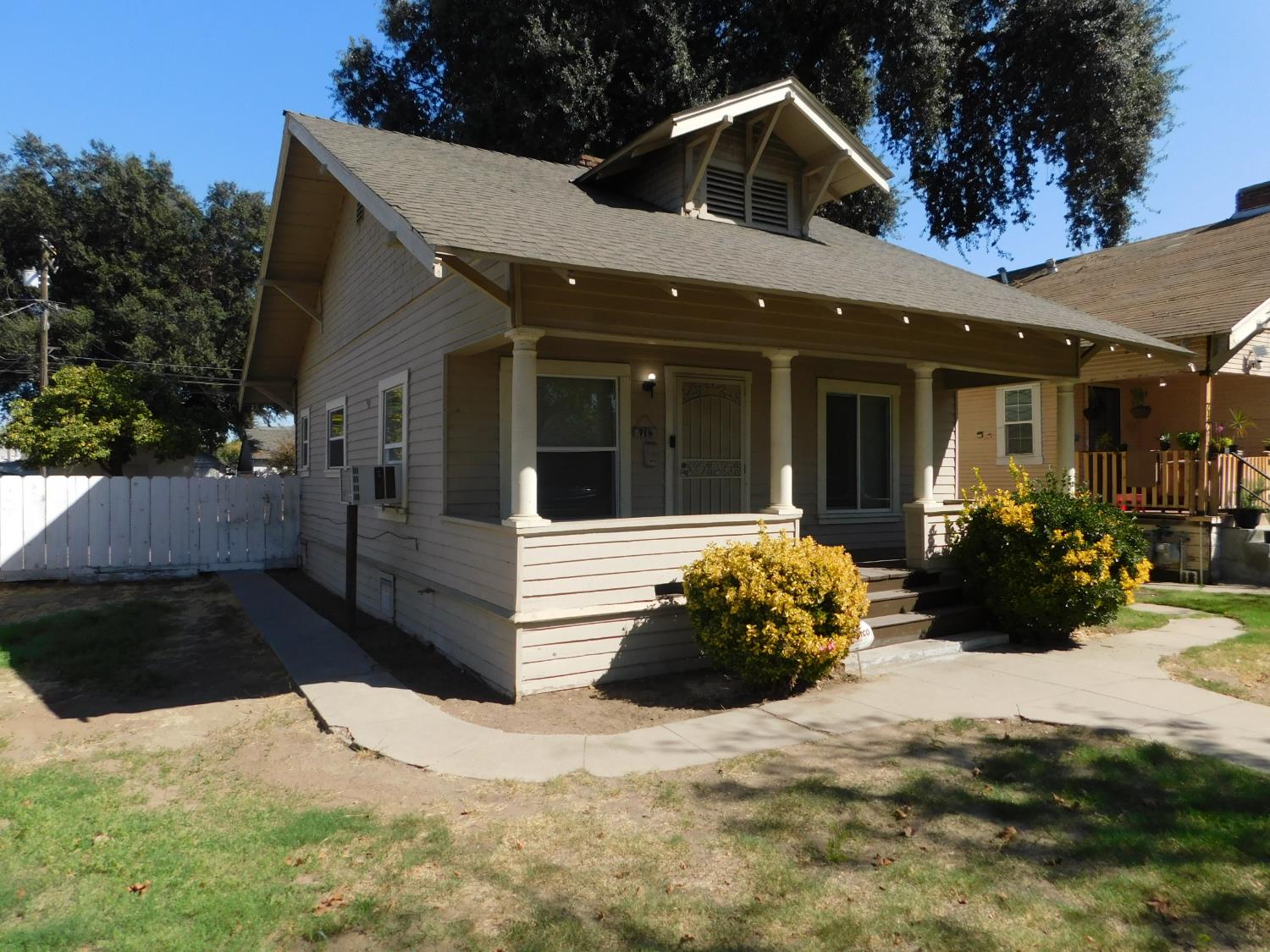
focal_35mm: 23
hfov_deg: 73.9
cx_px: 635
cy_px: 476
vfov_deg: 58.9
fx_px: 844
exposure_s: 1/1500
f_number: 3
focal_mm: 4
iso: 125
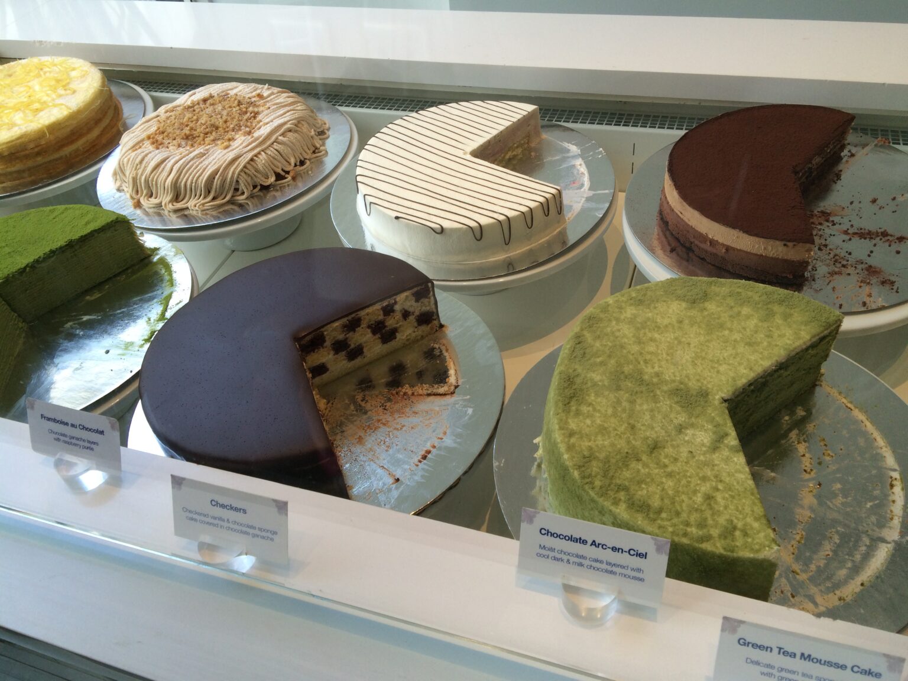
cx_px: 454
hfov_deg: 61.7
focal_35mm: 29
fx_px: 761
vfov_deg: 48.2
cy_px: 340
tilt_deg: -41.6
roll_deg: +5.8
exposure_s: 1/120
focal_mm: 4.15
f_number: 2.2
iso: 40
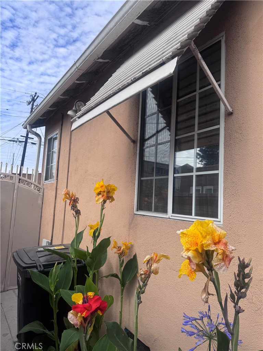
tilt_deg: +5.7
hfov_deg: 56.8
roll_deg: -2.7
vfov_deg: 71.6
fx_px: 243
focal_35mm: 24
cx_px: 132
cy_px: 176
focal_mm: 6.76
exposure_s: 1/4608
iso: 80
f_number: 1.78
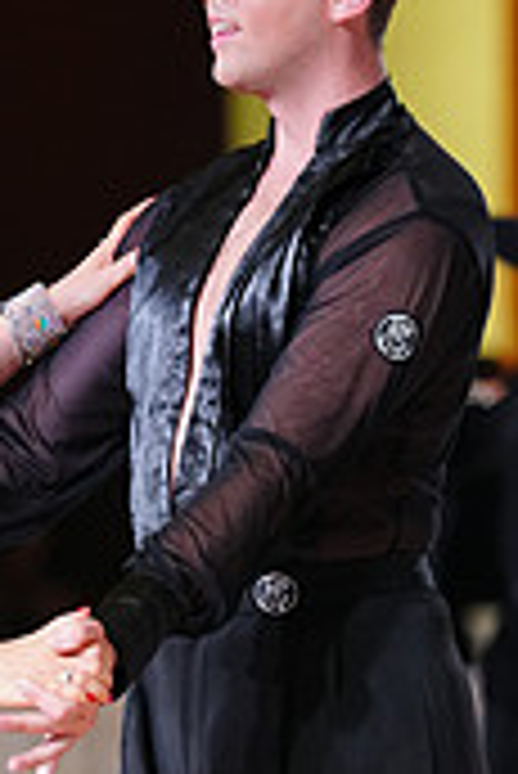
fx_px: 10661
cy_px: 940
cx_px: -2
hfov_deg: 2.8
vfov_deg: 4.2
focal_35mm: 495
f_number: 2.8
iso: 2000
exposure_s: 1/400
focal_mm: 147
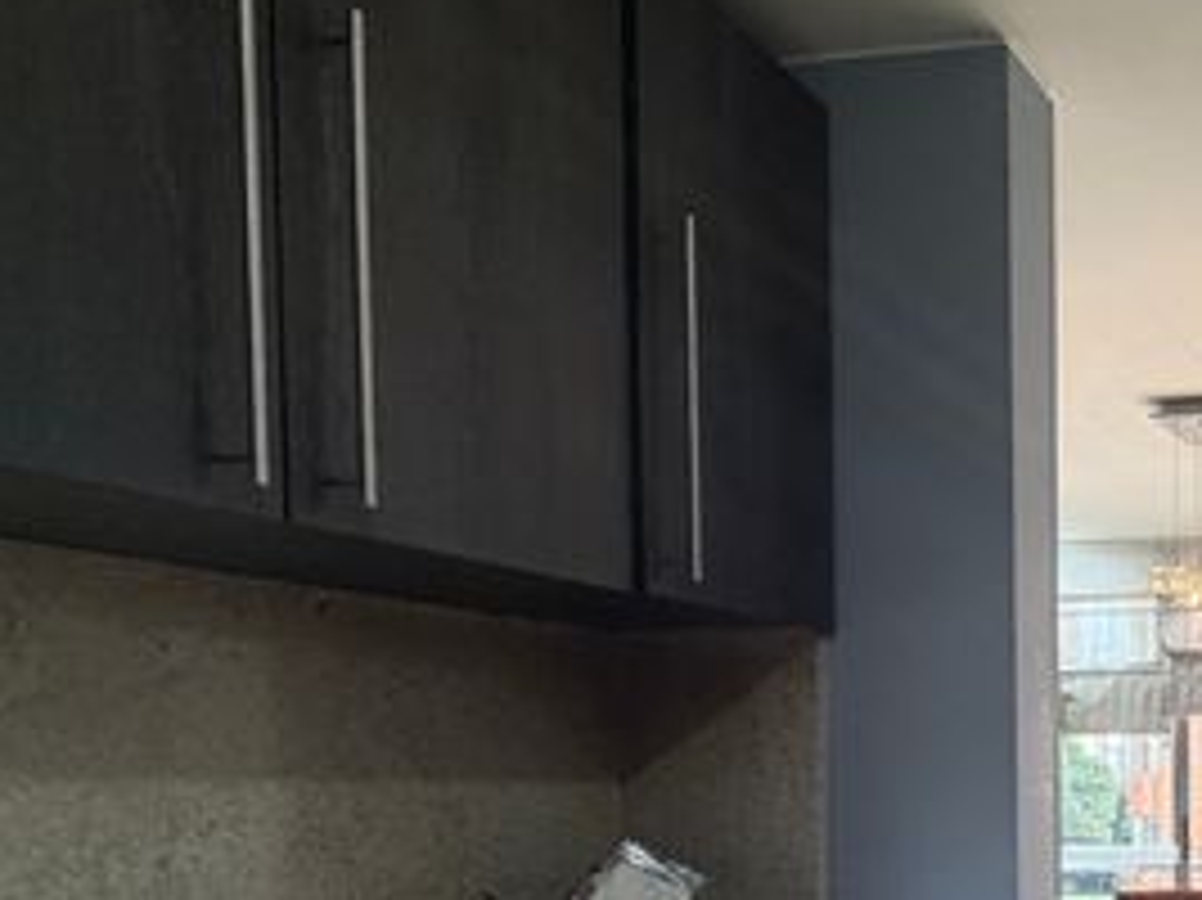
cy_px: 810
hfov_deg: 39.2
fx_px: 1215
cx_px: 1425
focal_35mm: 35
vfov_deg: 37.9
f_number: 2.2
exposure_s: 1/120
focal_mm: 2.22
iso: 250
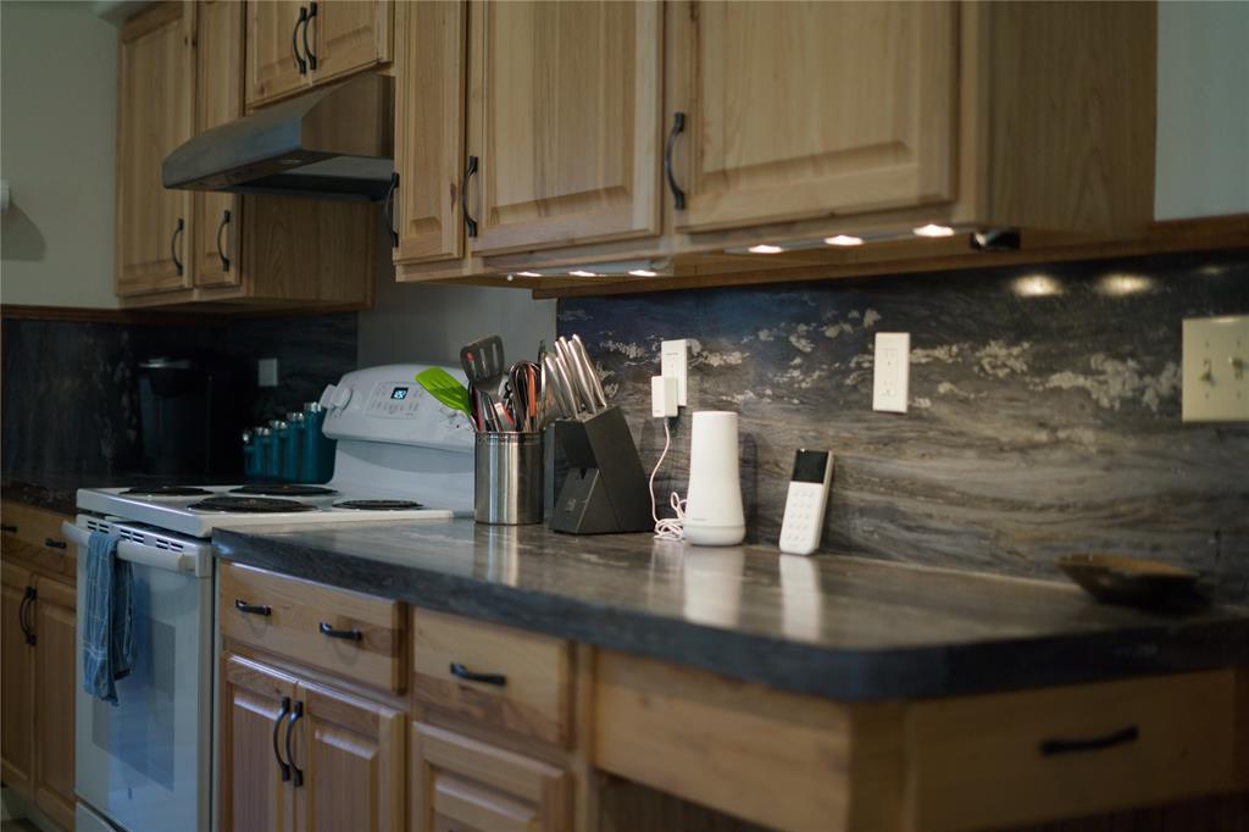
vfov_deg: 27.0
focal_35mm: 50
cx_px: 624
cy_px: 416
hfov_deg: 39.6
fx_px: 1734
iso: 400
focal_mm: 50
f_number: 1.8
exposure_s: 1/125
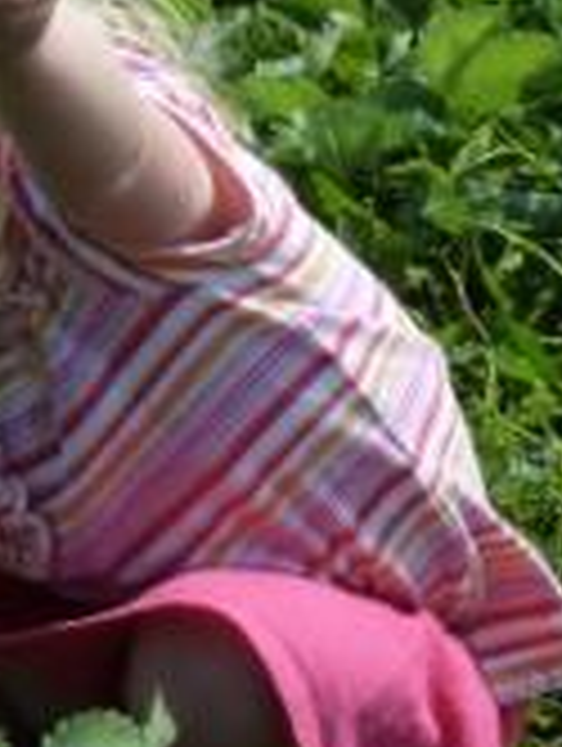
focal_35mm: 159
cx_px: -112
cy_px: -194
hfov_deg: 9.2
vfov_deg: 12.1
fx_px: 3433
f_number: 3.9
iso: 125
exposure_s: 1/400
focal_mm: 9.7
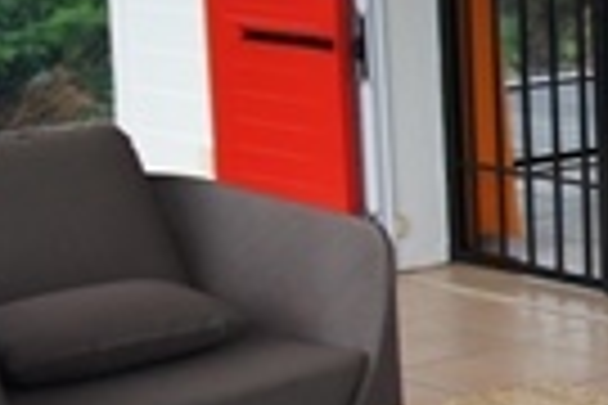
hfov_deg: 13.1
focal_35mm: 142
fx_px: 2398
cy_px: 295
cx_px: 1090
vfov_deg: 9.6
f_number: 4
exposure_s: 1/160
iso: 500
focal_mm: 20
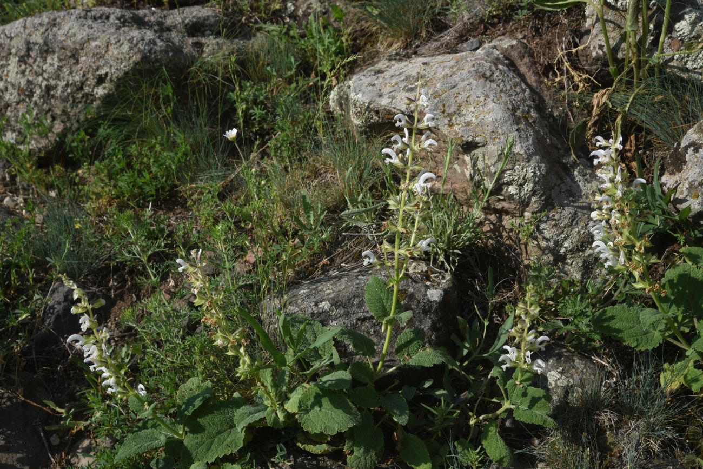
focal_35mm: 50
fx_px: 976
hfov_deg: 39.6
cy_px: 234
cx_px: 352
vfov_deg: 27.0
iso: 125
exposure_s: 1/125
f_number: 14
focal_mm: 50
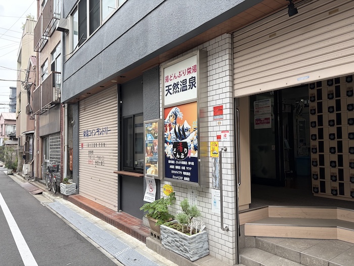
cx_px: 177
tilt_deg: +2.4
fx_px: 266
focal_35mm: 26
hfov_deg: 67.3
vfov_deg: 53.1
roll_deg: +1.1
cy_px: 133
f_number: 1.6
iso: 50
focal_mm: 5.96
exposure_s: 1/561
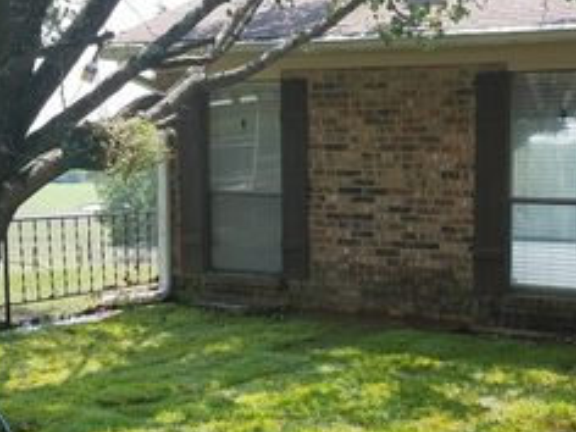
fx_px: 915
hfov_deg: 34.6
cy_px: 255
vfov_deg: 26.5
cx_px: 386
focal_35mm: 55
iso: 50
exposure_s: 1/618
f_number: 1.7
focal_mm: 4.2
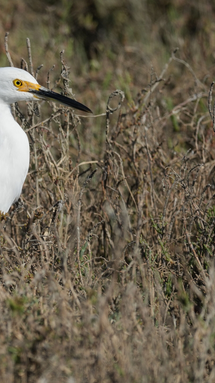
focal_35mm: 1321
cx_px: -2
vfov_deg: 1.6
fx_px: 13388
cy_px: 192
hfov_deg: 0.9
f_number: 6.3
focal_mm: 560
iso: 250
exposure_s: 1/1600
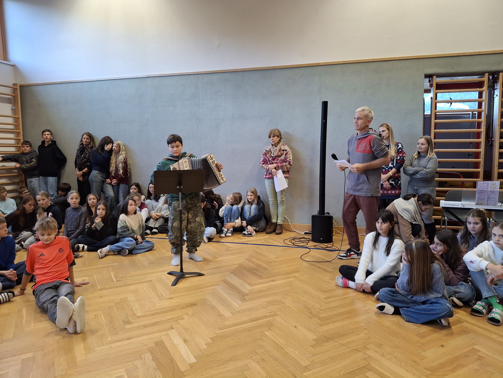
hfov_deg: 69.4
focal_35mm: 25
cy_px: 189
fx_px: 363
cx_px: 252
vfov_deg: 54.9
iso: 200
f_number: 1.8
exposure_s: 1/100
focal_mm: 4.69
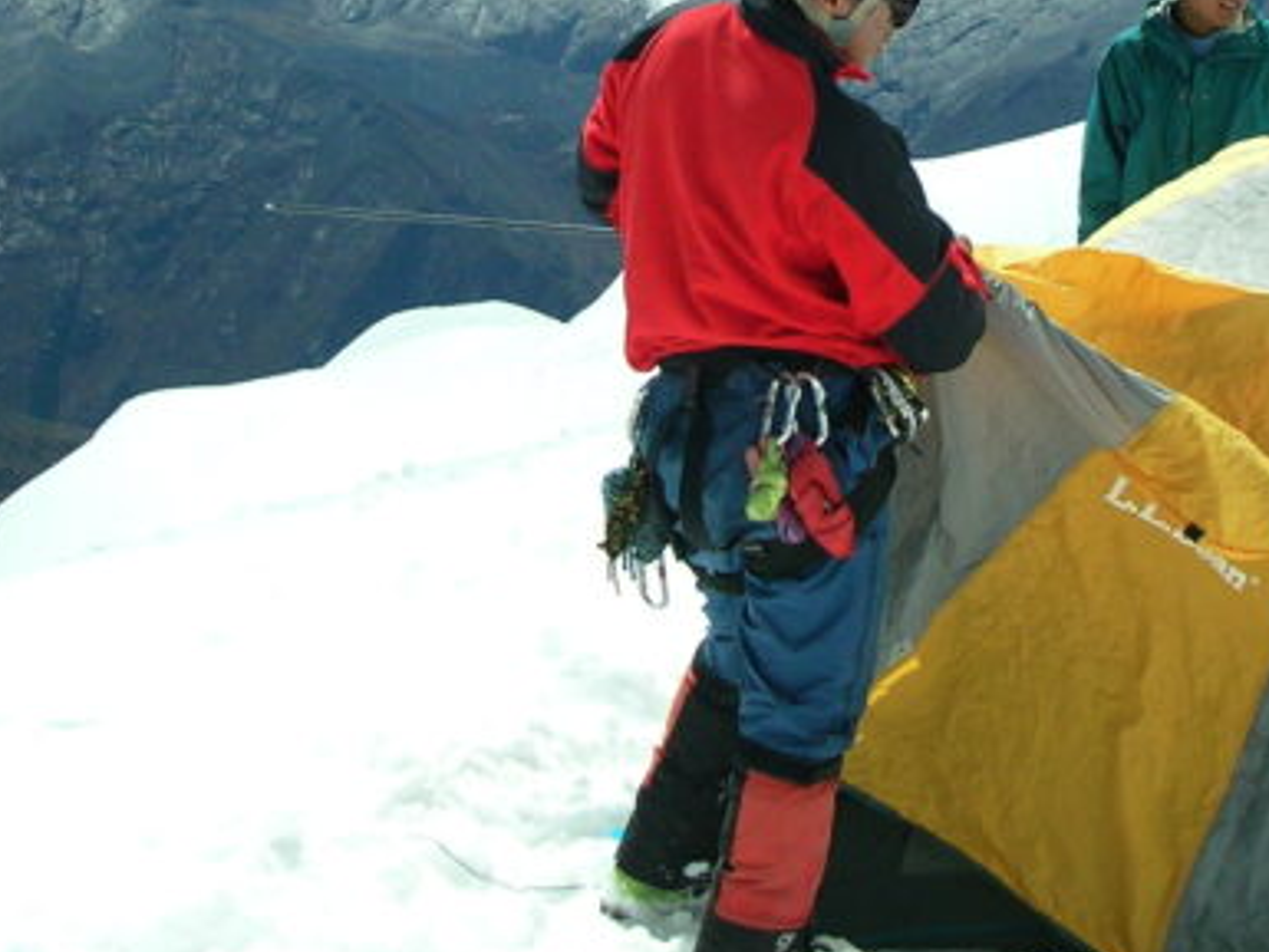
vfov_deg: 15.5
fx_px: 3410
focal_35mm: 93
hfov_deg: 21.0
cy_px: -86
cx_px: 824
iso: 50
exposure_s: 1/250
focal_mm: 5.8
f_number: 8.5
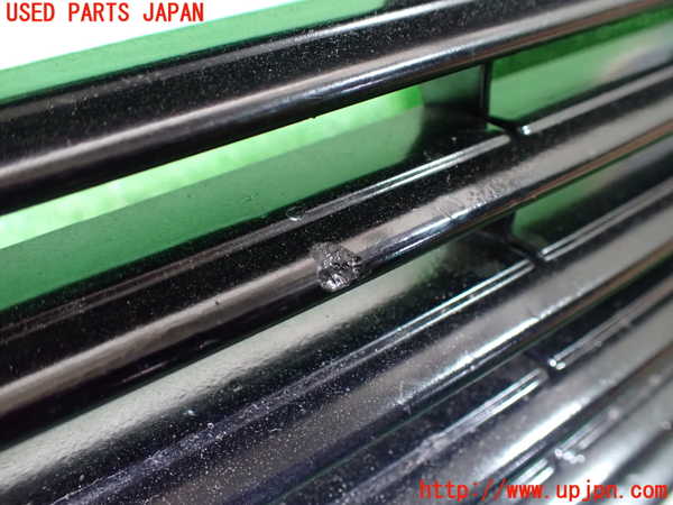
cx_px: 336
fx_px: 583
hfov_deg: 60.0
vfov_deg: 46.8
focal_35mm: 30
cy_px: 252
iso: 1250
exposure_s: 1/30
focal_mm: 5.4
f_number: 2.3
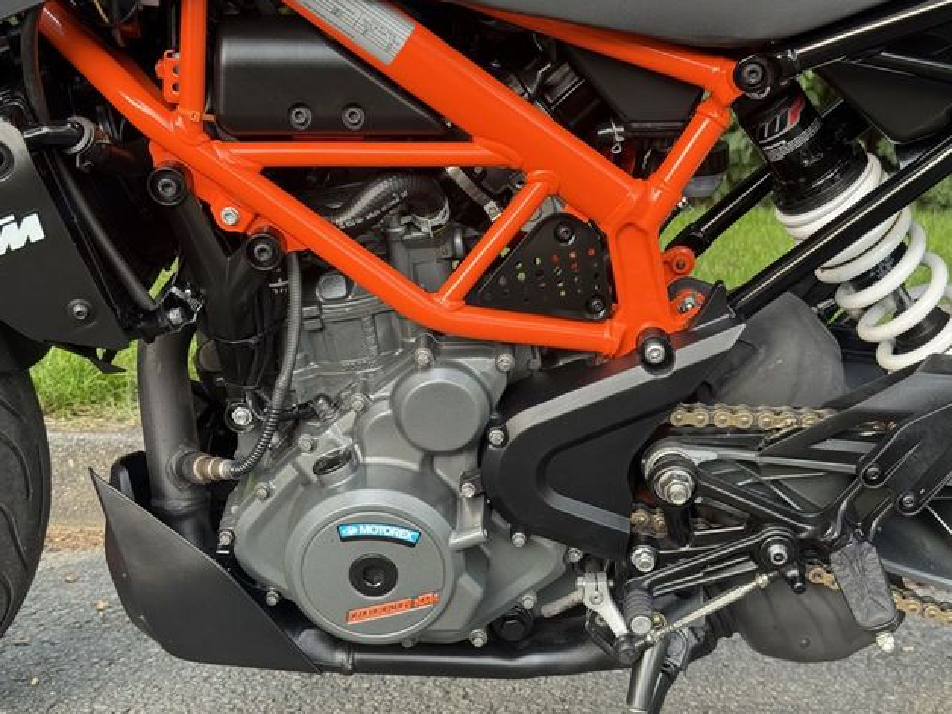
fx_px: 1347
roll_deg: -4.0
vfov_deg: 29.7
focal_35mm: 49
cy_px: 352
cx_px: 483
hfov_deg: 38.9
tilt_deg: -10.3
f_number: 1.78
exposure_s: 1/193
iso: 64
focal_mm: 6.76
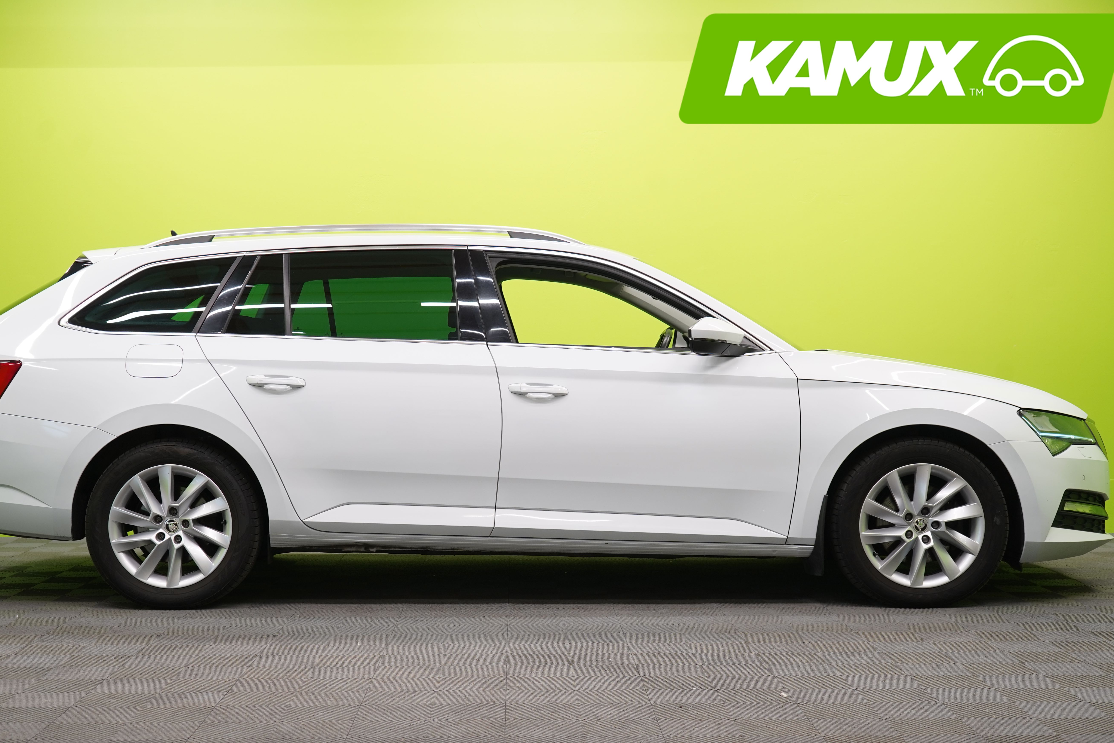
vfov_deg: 25.5
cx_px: 518
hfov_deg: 37.5
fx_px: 1640
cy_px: 400
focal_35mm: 53
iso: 400
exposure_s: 1/30
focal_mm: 46
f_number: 5
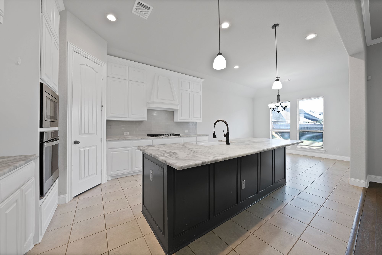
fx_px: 127
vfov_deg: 90.1
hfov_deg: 112.6
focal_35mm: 12
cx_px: 191
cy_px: 128
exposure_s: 1/5
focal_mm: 12
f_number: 8
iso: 640
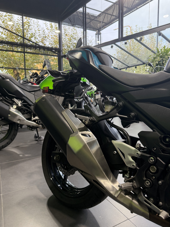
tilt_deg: -7.3
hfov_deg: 56.8
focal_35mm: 24
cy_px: 114
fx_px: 157
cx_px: 85
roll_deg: +1.5
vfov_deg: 71.6
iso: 200
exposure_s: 1/136
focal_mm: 6.76
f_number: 1.78
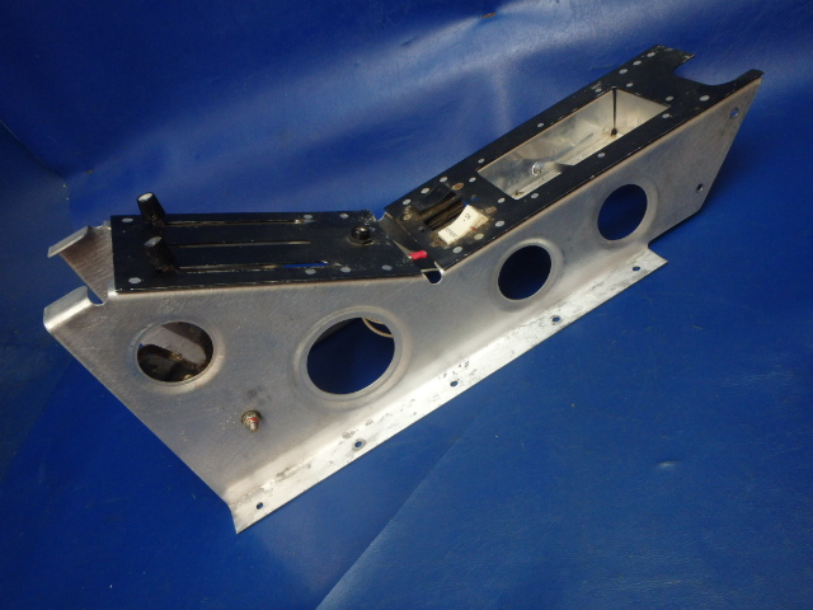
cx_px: 406
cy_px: 305
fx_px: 658
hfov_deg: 63.4
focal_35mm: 28
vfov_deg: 49.7
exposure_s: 1/30
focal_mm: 5
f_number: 3.9
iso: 320
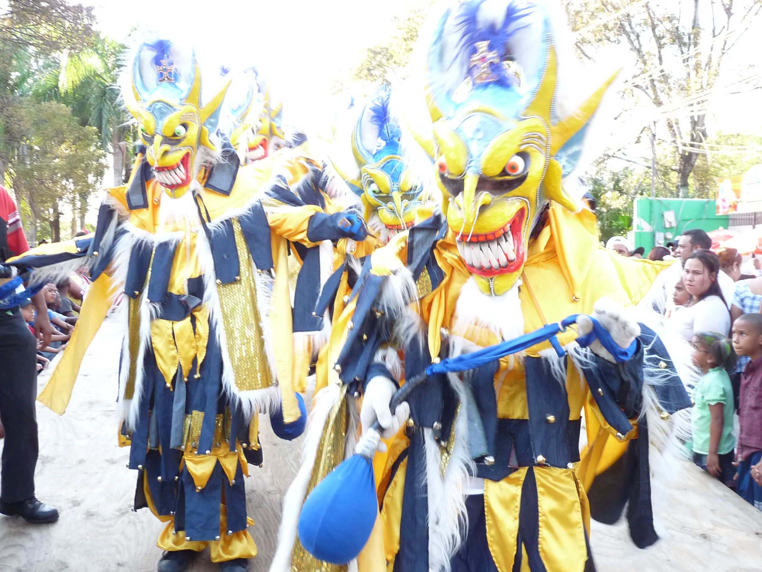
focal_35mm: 40
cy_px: 286
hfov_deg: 46.8
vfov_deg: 36.0
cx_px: 381
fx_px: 881
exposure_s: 1/100
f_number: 2.8
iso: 200
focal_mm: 4.8
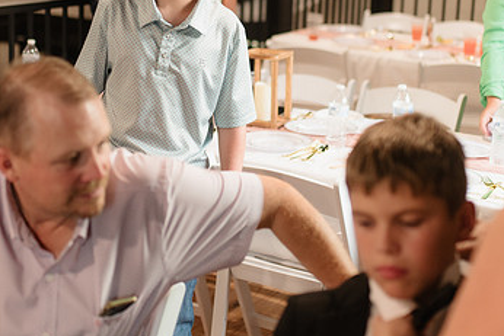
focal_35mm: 67
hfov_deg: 30.0
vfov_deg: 20.0
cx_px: 211
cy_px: 49
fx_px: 938
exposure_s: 1/200
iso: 1250
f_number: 1.4
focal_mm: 35
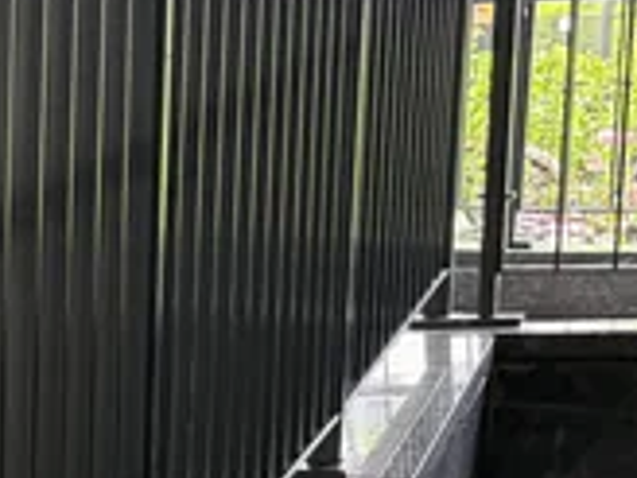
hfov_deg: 13.6
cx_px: -579
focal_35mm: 127
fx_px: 2337
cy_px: 361
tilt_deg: -8.0
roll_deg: +1.4
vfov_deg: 11.6
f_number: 1.6
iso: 125
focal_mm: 5.96
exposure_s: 1/111
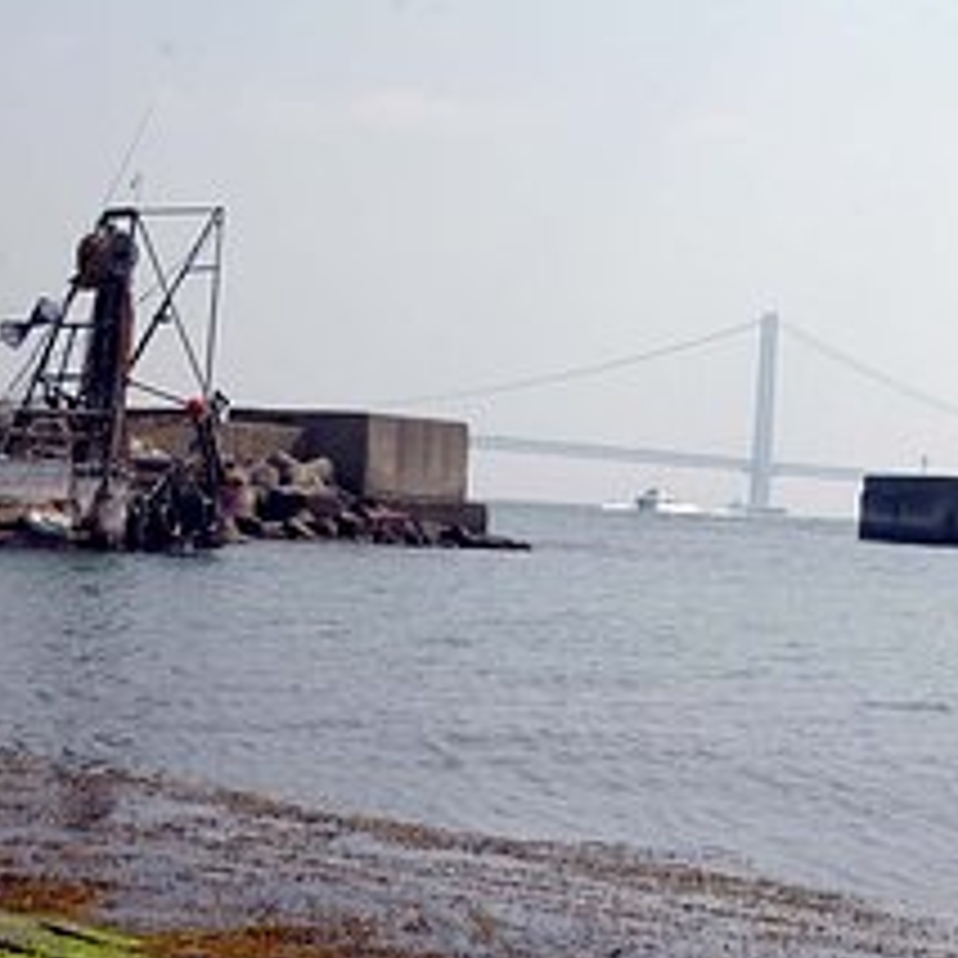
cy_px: 756
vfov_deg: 20.0
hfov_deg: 20.2
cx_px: 544
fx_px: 2693
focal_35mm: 86
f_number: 13
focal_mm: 28
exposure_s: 1/250
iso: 200
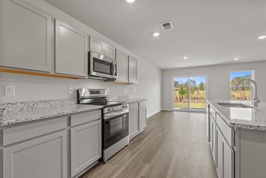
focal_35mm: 16
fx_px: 118
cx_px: 133
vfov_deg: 73.7
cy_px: 89
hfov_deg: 96.7
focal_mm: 16
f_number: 8
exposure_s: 1/15
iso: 800
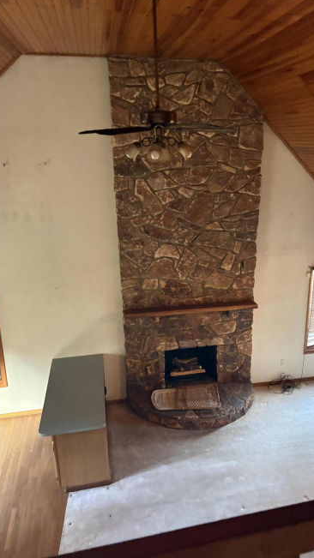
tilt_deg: -16.9
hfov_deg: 39.9
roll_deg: +0.6
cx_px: 194
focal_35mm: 29
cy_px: 282
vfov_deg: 66.1
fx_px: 429
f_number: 1.6
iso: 1000
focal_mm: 5.96
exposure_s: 1/24
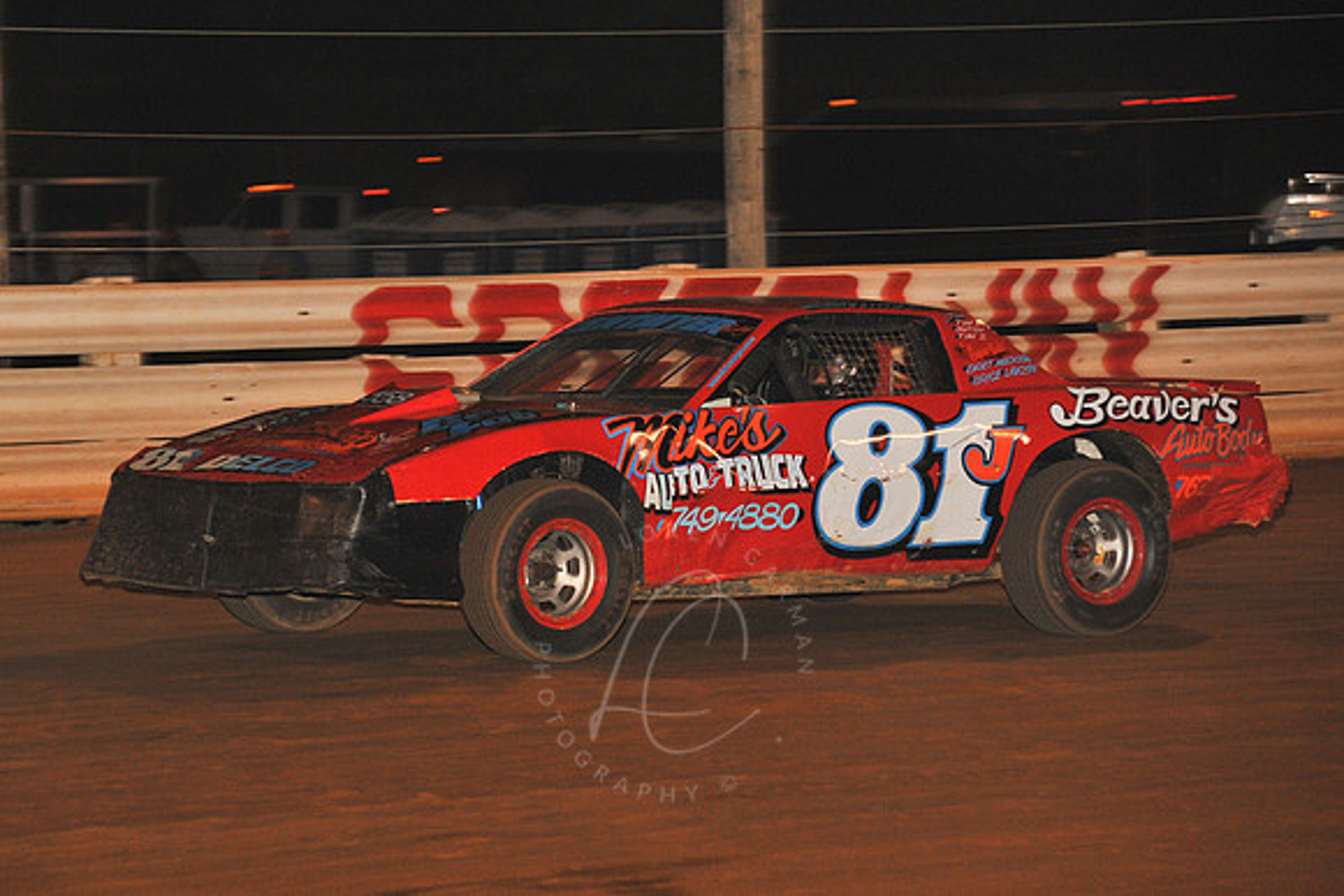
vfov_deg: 6.9
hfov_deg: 10.3
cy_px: 448
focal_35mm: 200
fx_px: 7468
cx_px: 672
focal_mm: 200
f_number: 6.3
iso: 1250
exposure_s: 1/320
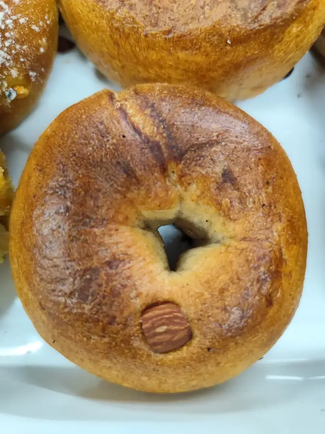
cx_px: 162
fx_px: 288
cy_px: 217
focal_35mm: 23
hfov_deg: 58.9
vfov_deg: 73.9
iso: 500
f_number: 1.65
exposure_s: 1/100
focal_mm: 6.19
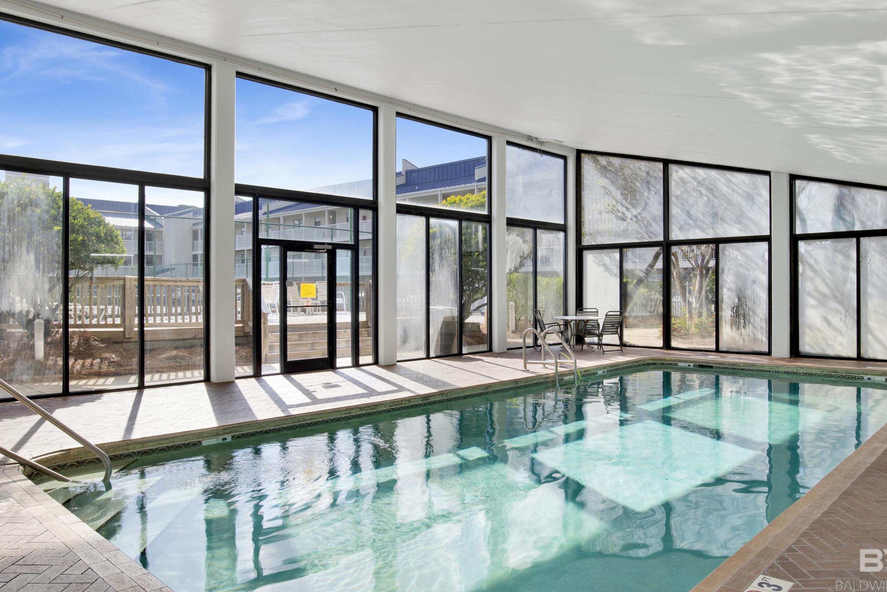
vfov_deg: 49.5
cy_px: 283
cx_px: 463
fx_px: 641
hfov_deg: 69.4
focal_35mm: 26
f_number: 11
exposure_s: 1/100
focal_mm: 23
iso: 200
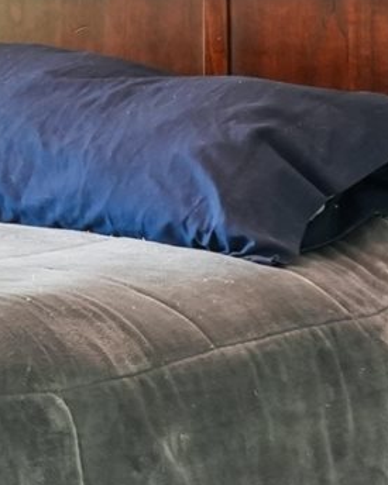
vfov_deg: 14.2
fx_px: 1924
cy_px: 16
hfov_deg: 8.9
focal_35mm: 134
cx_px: -848
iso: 800
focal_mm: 16
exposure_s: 1/5
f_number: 10
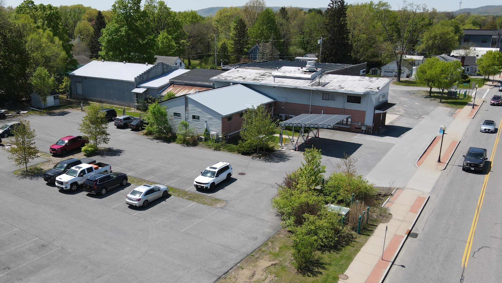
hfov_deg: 60.8
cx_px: 221
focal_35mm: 32
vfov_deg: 36.6
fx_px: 426
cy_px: 167
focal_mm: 4.5
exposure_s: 1/640
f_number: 2.8
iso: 100
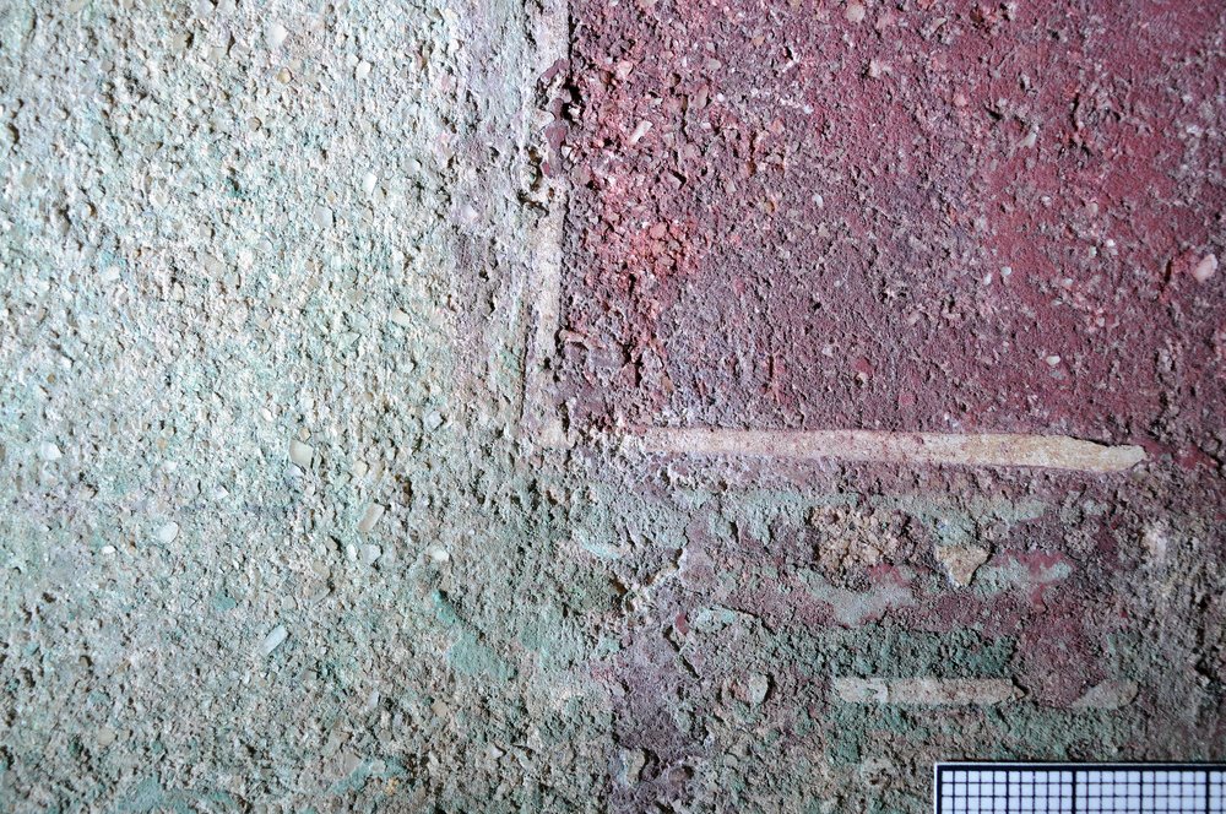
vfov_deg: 25.7
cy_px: 407
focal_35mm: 52
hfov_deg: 37.9
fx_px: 1786
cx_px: 613
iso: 640
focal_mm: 35
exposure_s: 1/30
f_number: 3.2
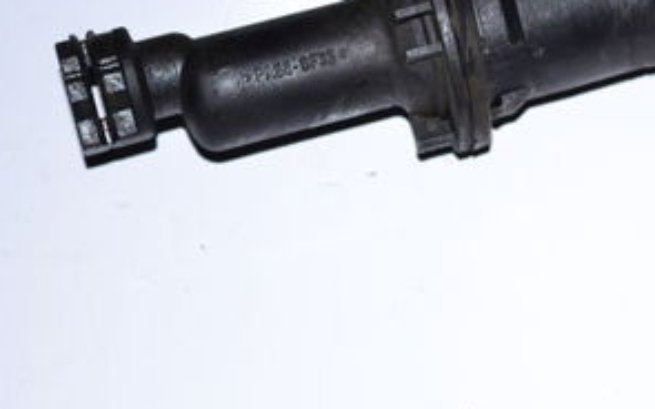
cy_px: 2
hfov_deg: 12.5
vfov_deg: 7.9
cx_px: 655
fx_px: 2962
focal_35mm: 166
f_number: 5.6
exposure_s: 1/200
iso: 100
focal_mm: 50
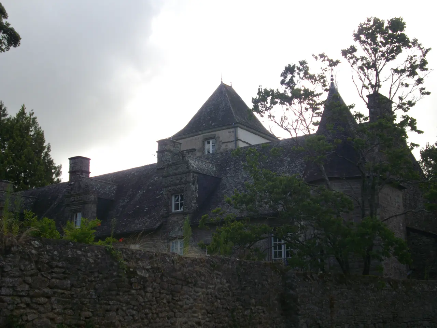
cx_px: 218
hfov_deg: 35.5
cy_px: 164
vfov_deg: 27.0
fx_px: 682
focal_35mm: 54
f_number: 6.9
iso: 100
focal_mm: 9
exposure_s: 1/200
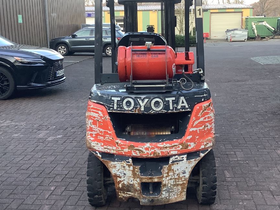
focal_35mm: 46
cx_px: 155
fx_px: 372
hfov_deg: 41.2
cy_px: 83
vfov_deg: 31.4
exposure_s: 1/100
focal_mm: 3.3
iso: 80
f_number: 2.4
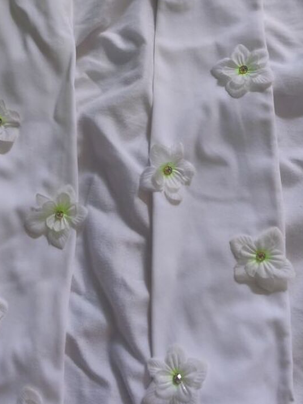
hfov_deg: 33.6
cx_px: 140
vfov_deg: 43.3
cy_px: 141
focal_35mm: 43
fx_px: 502
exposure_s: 1/50
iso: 1000
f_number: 1.65
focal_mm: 6.14
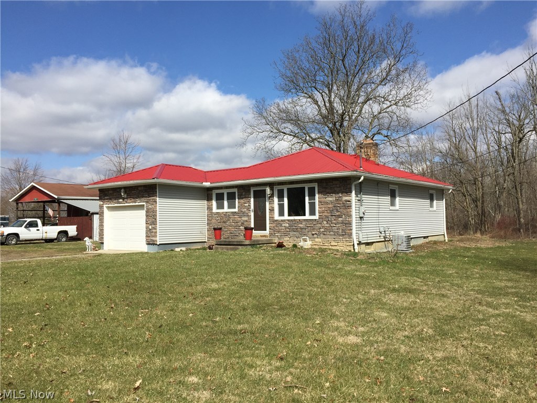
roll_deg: +0.1
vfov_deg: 48.2
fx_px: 450
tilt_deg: +2.0
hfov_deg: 61.7
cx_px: 268
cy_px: 202
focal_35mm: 29
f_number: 2.2
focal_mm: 4.15
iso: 32
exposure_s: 1/3300
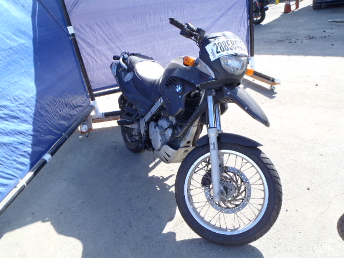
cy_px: 129
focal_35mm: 28
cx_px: 172
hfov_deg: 63.4
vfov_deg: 49.7
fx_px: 278
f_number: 4.5
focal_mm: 5
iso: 80
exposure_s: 1/160
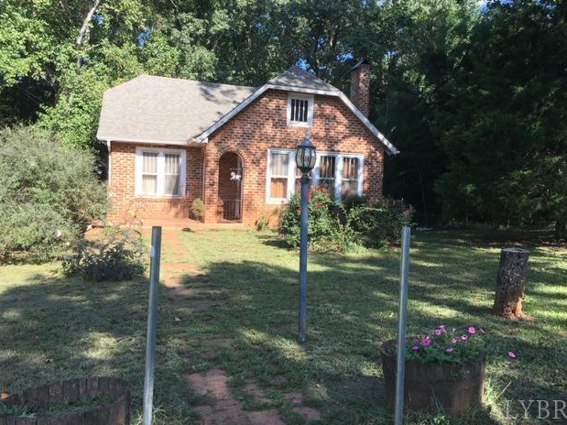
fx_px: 491
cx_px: 289
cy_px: 210
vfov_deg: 46.8
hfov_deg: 60.0
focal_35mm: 30
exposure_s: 1/553
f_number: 2.2
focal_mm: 4.15
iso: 25
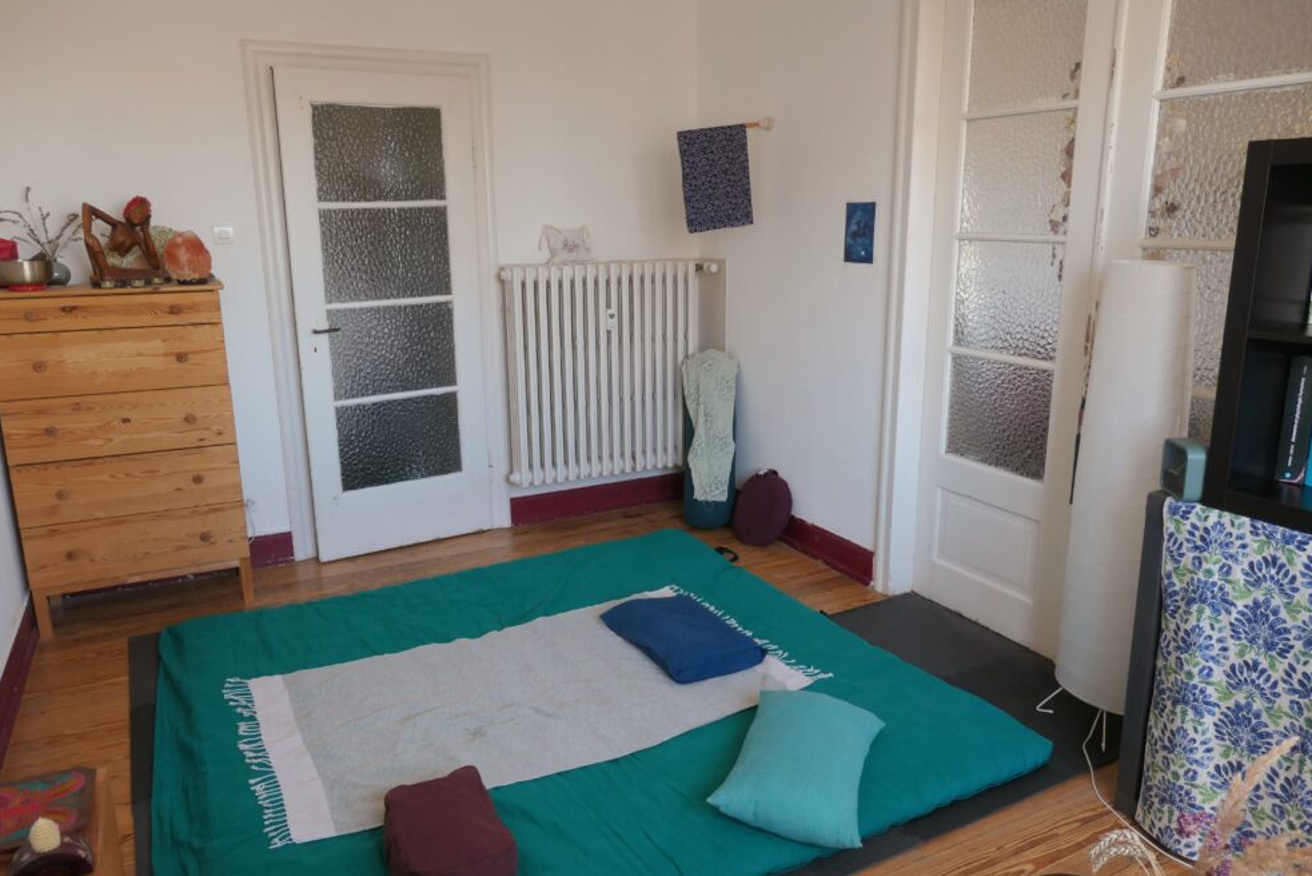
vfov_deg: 51.3
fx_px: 911
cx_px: 638
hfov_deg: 71.5
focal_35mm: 25
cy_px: 445
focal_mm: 8.8
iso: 200
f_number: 3.3
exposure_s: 1/60.2
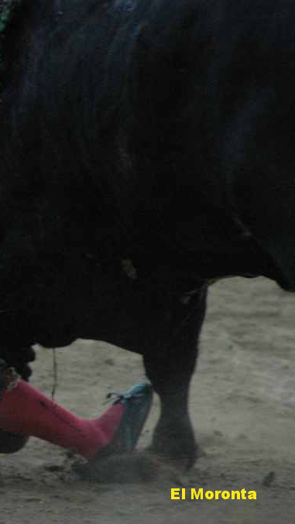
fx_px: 6603
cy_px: 262
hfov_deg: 2.6
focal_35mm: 475
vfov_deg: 4.5
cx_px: -53
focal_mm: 200
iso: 1600
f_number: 6.3
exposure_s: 1/400
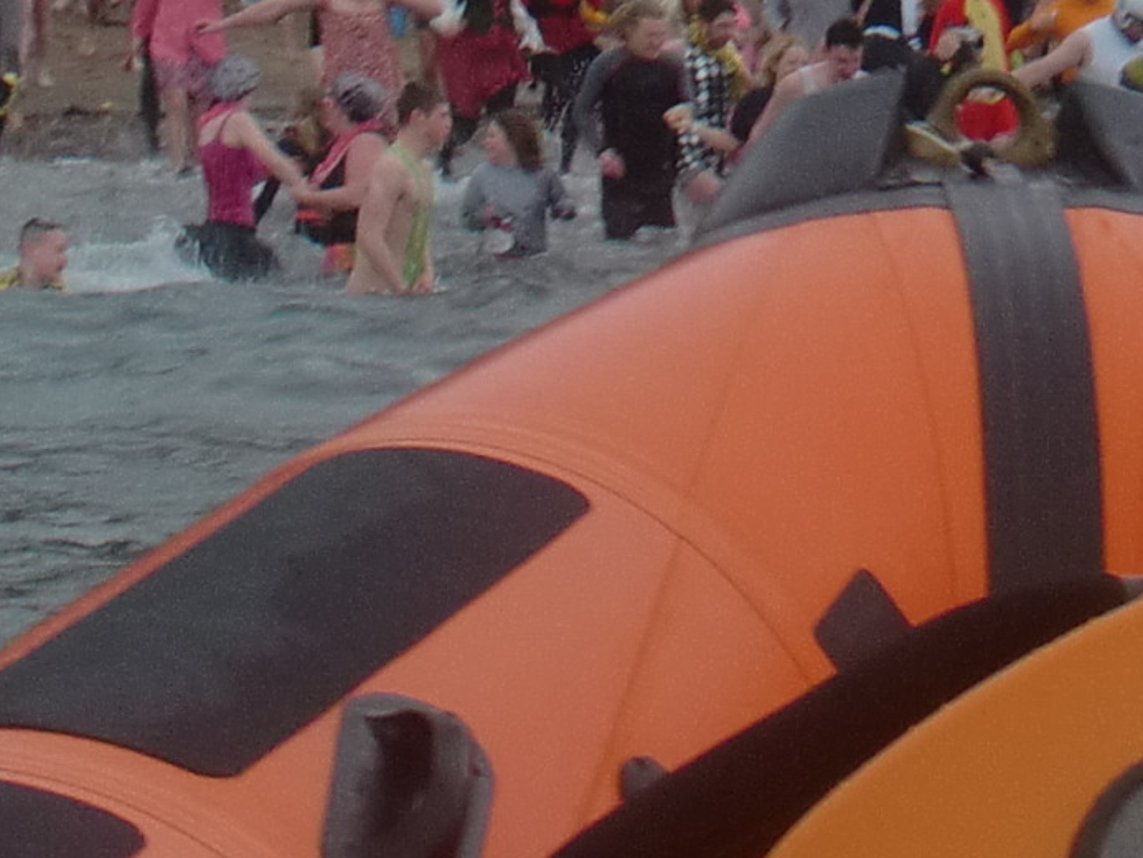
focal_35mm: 179
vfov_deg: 8.2
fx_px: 5911
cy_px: -342
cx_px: 1085
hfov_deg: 11.0
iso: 80
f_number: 3.9
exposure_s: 1/60
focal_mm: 6.66
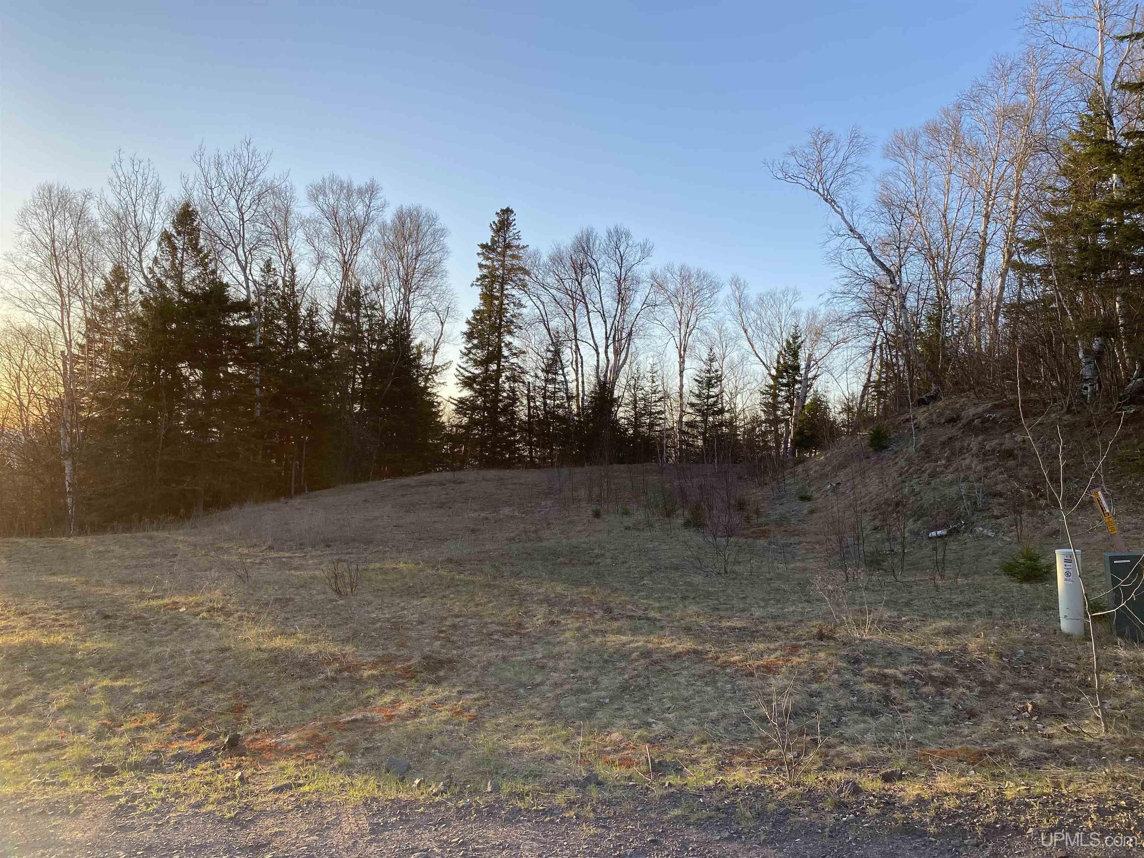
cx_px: 572
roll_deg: -2.9
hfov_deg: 67.3
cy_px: 429
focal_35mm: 26
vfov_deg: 53.1
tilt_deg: +3.3
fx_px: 859
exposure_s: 1/782
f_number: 1.8
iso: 32
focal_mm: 4.25
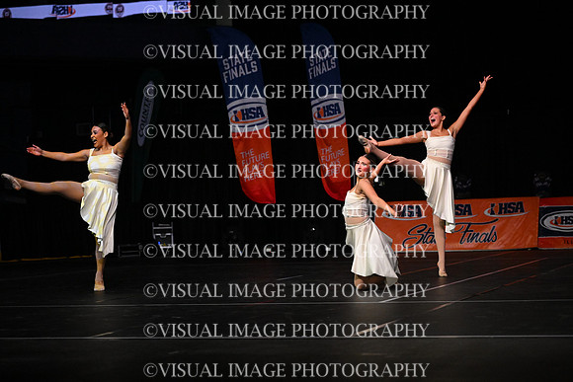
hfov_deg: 23.1
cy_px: 191
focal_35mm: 88
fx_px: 1401
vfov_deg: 15.5
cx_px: 286
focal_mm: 88
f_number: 4
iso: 8000
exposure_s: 1/1000
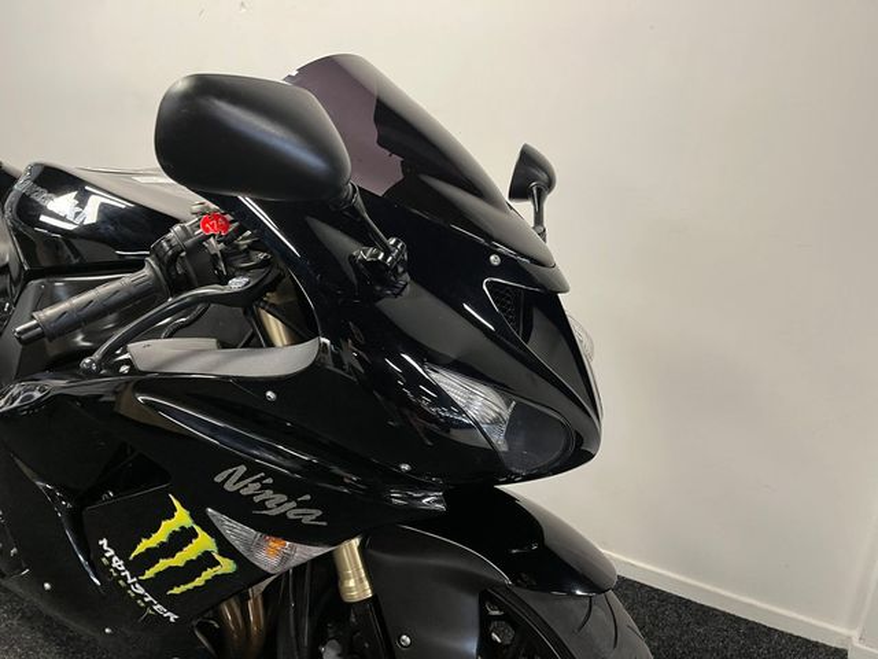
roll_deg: -2.0
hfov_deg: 67.3
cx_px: 439
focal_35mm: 26
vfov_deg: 53.1
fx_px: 659
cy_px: 330
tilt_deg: -17.6
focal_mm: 5.1
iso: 125
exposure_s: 1/50
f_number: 1.6
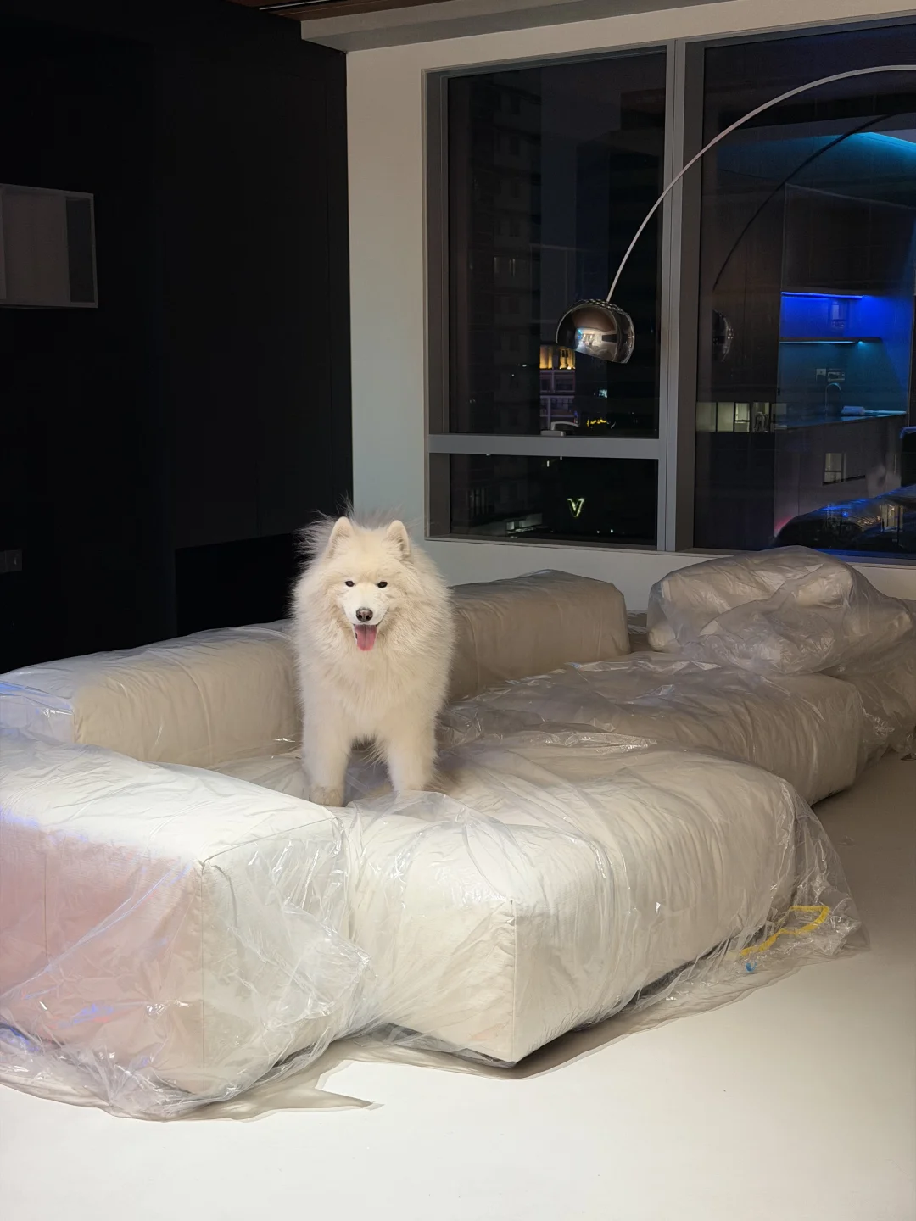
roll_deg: +0.5
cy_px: 610
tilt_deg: -7.9
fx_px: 1694
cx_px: 458
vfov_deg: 39.7
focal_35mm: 48
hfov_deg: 30.3
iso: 250
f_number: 1.78
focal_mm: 6.76
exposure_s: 1/50
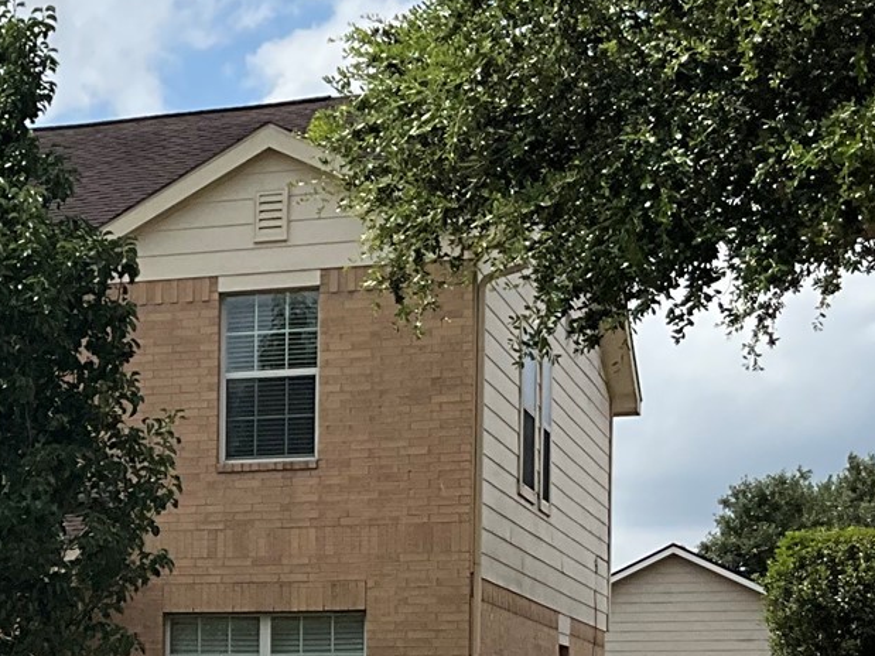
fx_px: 2426
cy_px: 707
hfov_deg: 19.4
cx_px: -126
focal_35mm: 96
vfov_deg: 15.0
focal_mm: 3
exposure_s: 1/3322
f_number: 1.8
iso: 25
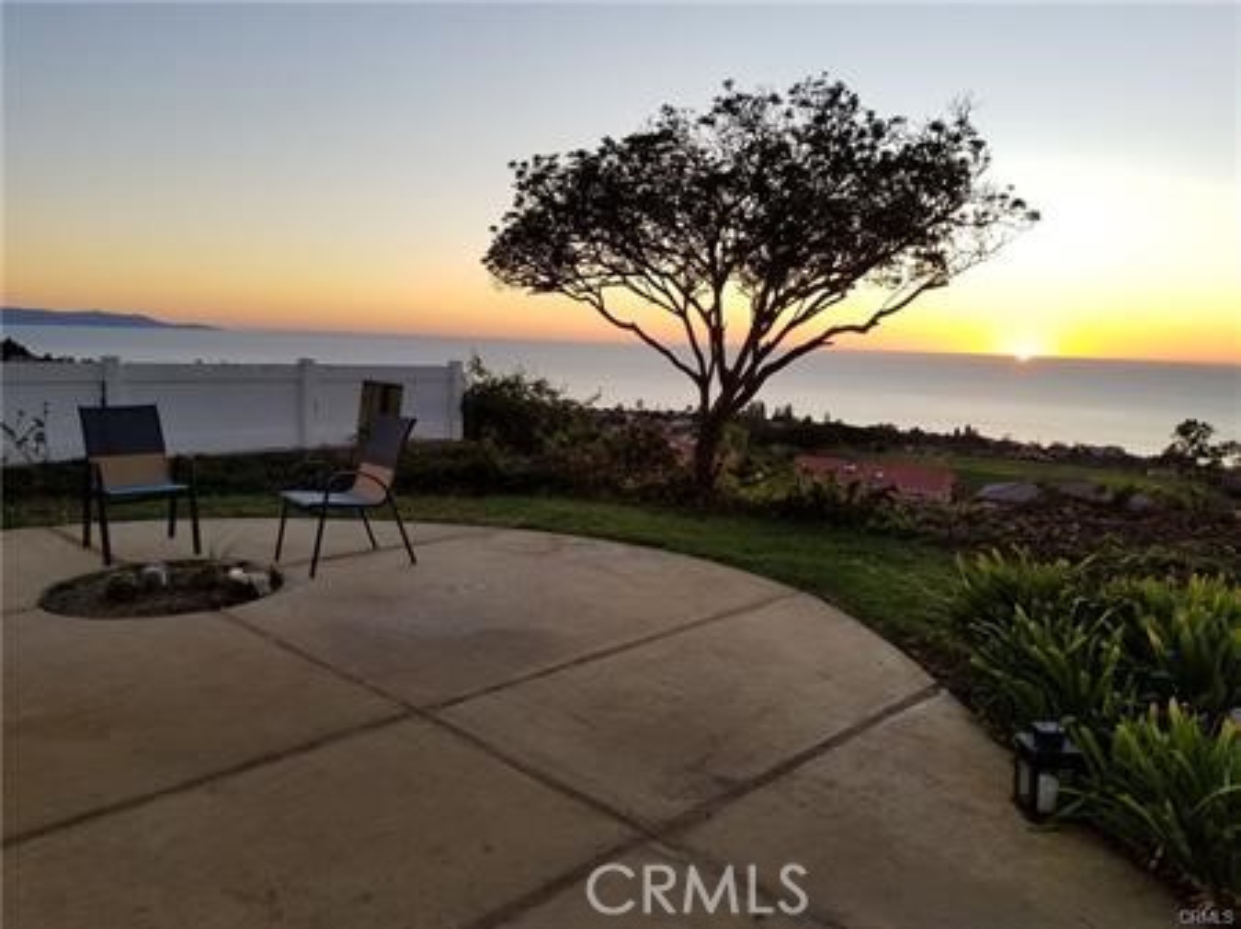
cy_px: 464
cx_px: 620
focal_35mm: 26
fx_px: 932
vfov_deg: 53.0
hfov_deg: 67.3
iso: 50
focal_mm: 4.25
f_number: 1.7
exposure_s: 1/207
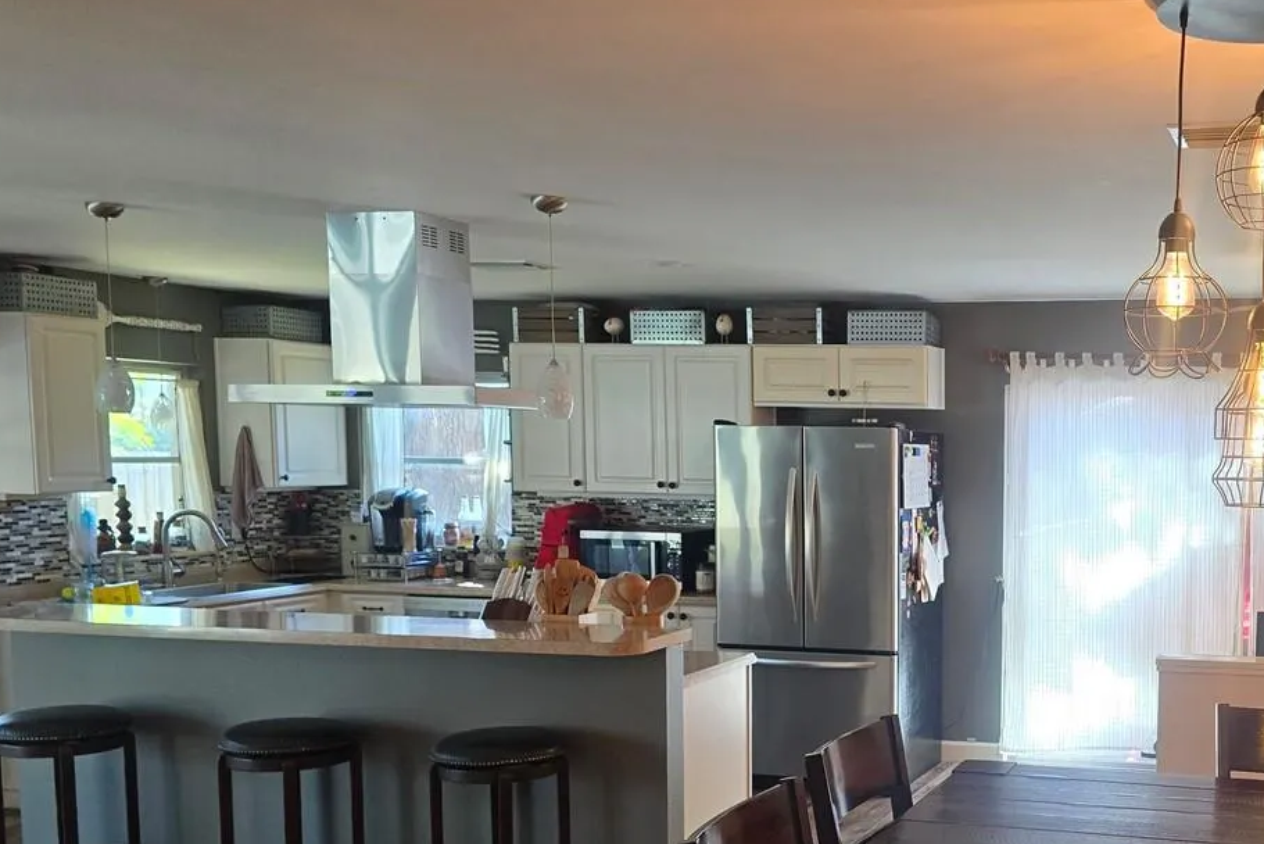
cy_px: 640
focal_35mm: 42
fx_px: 1475
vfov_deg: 31.3
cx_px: 1045
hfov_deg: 43.8
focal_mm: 6.3
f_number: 1.7
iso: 200
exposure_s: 1/120
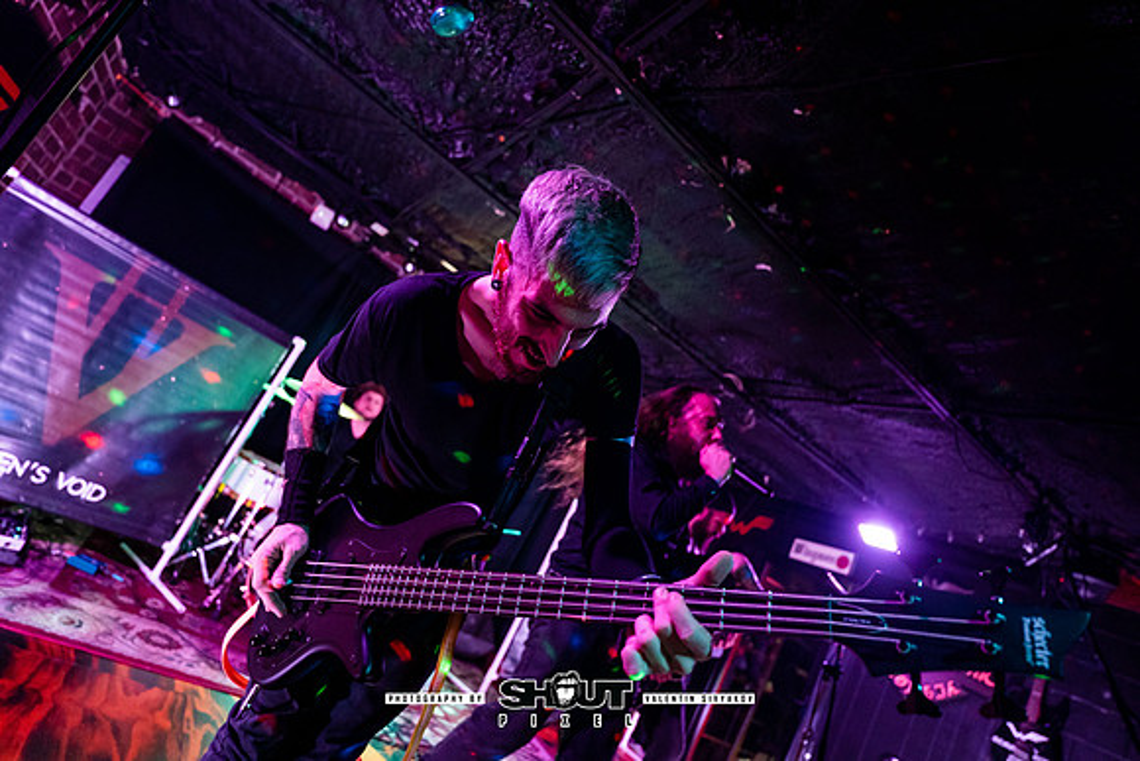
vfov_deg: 63.5
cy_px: 380
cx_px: 570
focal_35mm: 19
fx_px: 614
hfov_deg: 85.7
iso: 2500
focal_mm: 19.4
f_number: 2.8
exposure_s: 1/200
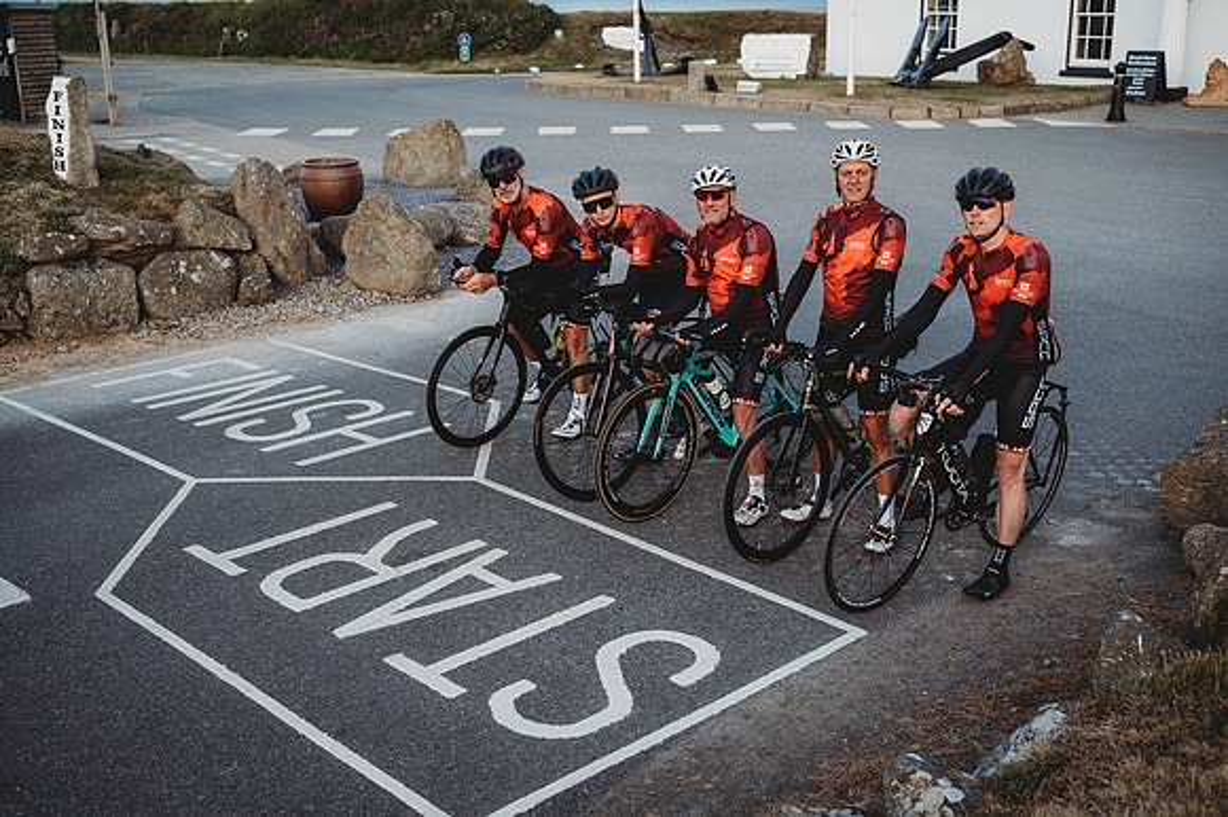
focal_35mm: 40
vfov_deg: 33.4
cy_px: 408
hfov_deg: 48.5
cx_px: 614
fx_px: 1364
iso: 140
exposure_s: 1/160
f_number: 3.5
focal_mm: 40
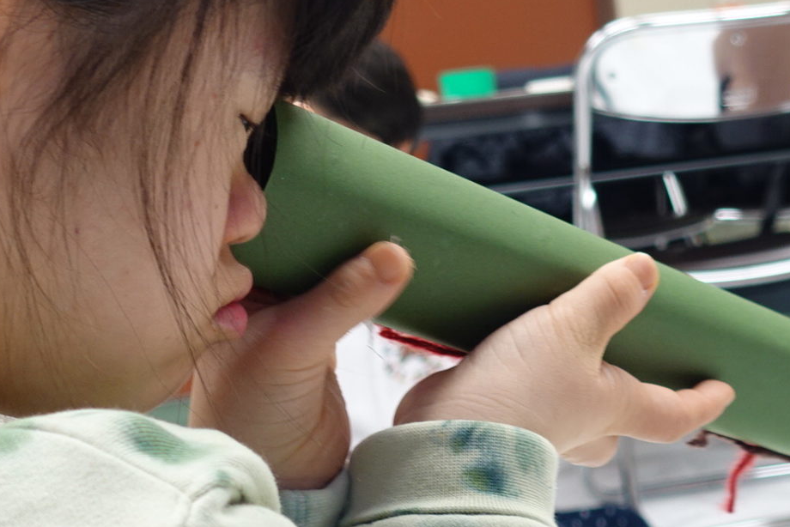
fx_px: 1954
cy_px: 212
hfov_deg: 22.6
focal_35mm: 89
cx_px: 592
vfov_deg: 15.4
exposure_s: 1/40
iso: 200
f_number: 2.8
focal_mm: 11.81
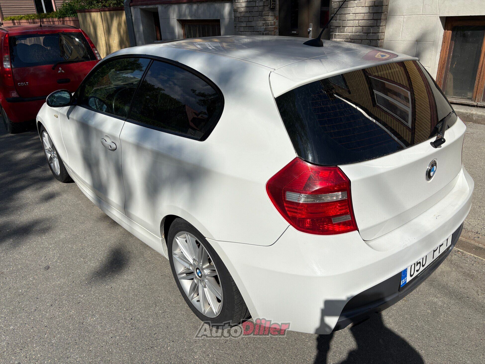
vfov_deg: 53.1
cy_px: 182
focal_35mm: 26
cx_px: 242
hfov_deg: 67.3
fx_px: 364
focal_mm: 5.96
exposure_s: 1/8850
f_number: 1.6
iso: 50
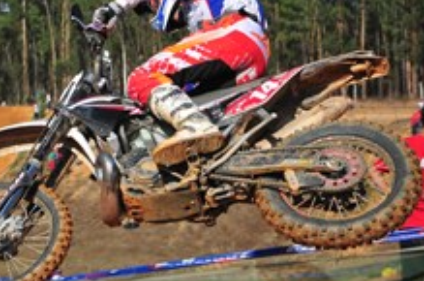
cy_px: 103
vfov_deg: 11.0
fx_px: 1457
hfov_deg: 16.5
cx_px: 120
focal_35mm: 124
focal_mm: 40
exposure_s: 1/4000
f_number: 4.5
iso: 400
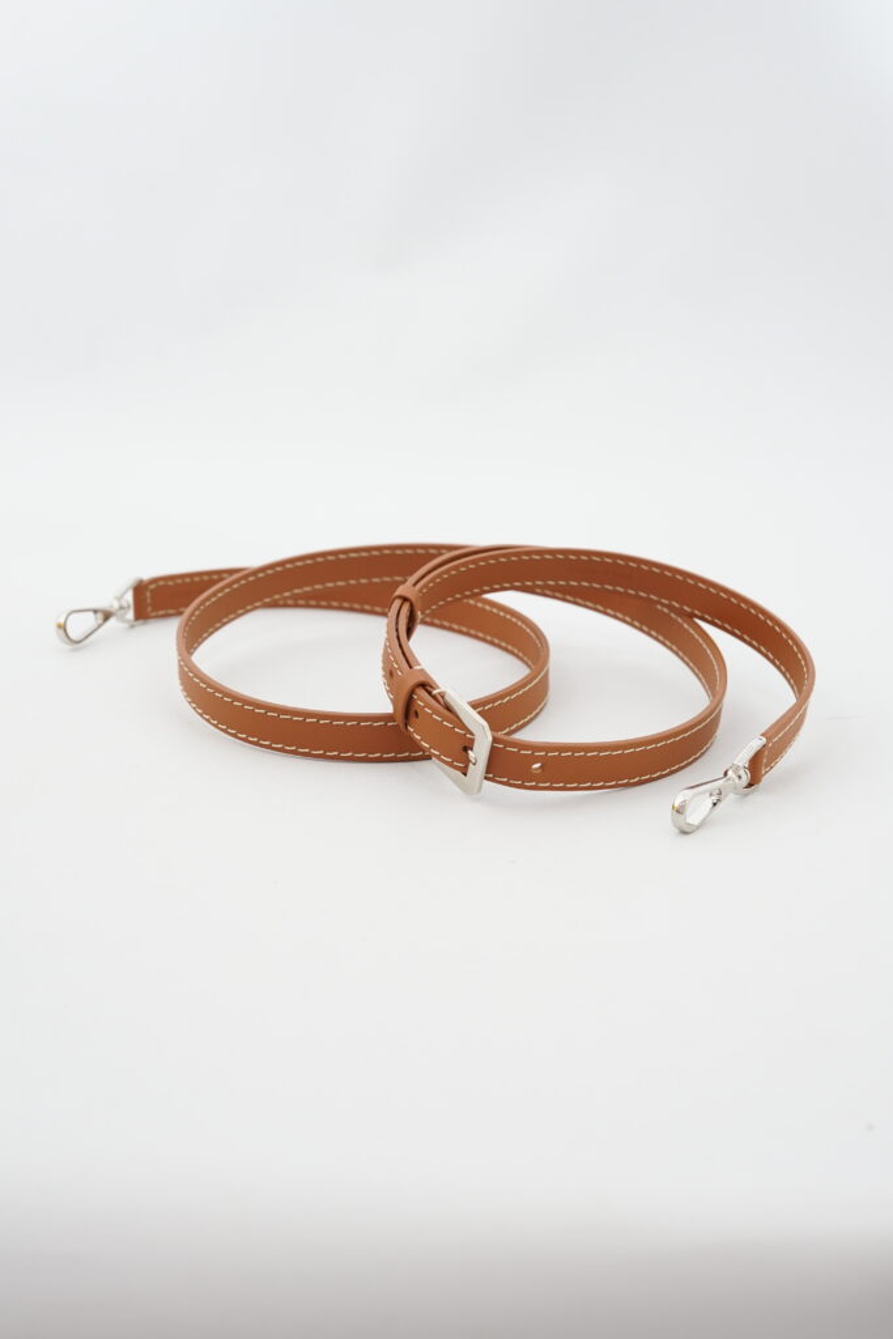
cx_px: 446
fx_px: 1860
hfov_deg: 27.0
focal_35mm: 50
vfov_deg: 39.6
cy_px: 670
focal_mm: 50
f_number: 6.3
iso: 640
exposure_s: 1/13
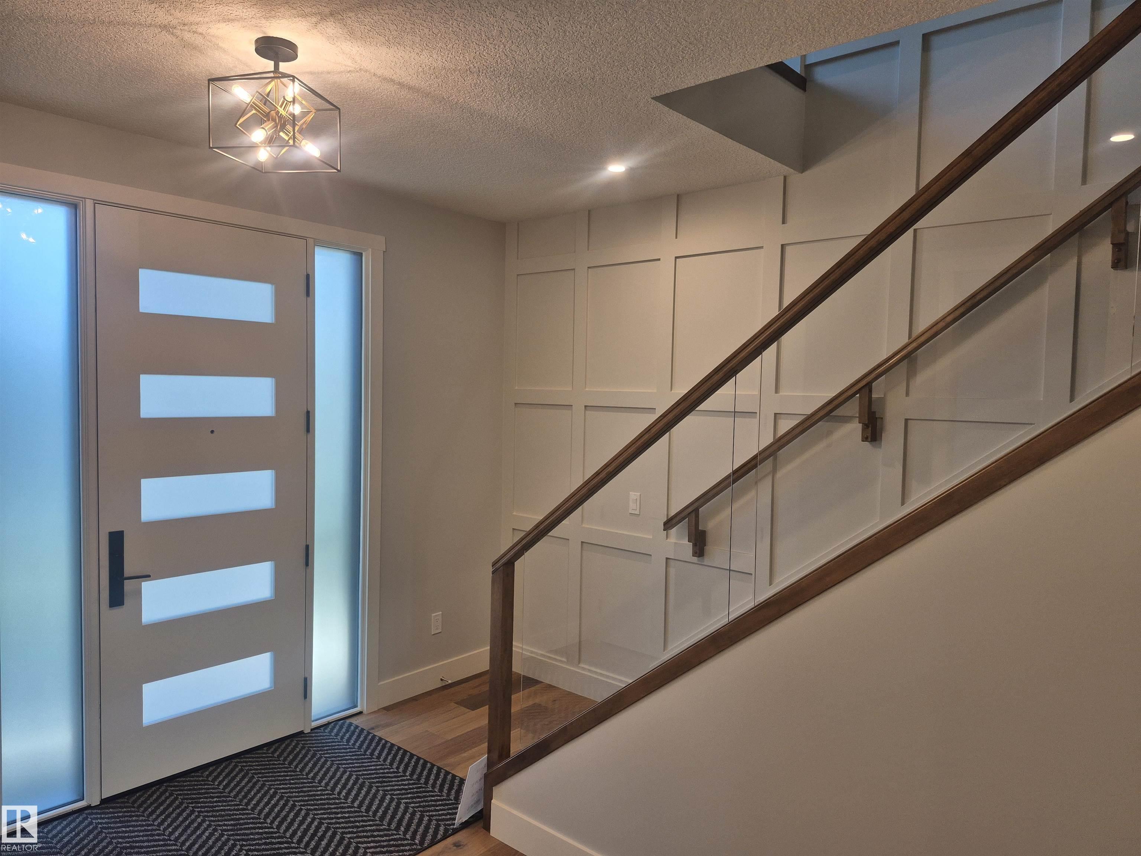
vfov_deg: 58.9
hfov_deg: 73.9
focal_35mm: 23
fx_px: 758
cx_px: 570
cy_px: 428
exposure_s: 1/120
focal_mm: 5.4
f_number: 1.8
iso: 64
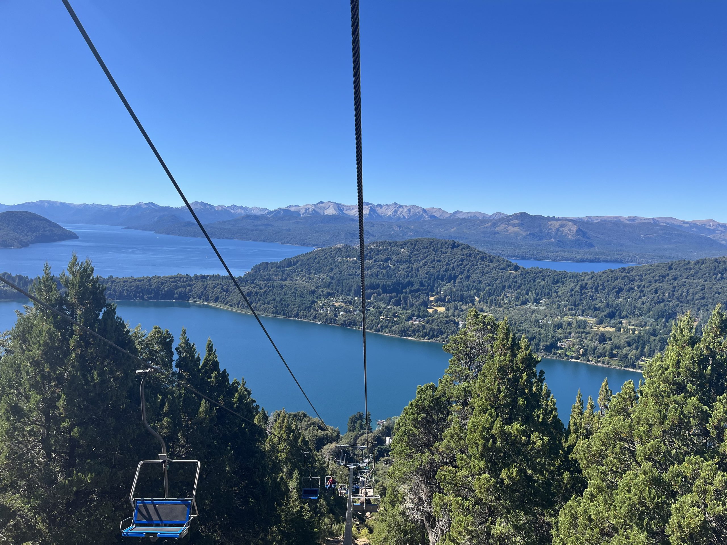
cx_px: 364
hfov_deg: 67.3
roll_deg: -2.5
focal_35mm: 26
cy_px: 272
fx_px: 546
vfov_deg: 53.1
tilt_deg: -5.6
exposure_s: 1/3135
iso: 50
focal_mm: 5.1
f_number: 1.6
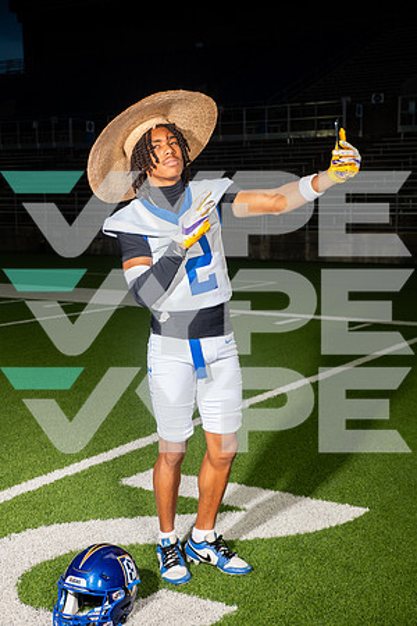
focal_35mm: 52
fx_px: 903
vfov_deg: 38.2
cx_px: 208
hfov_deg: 26.0
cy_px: 313
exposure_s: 1/320
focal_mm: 52
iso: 800
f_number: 7.1
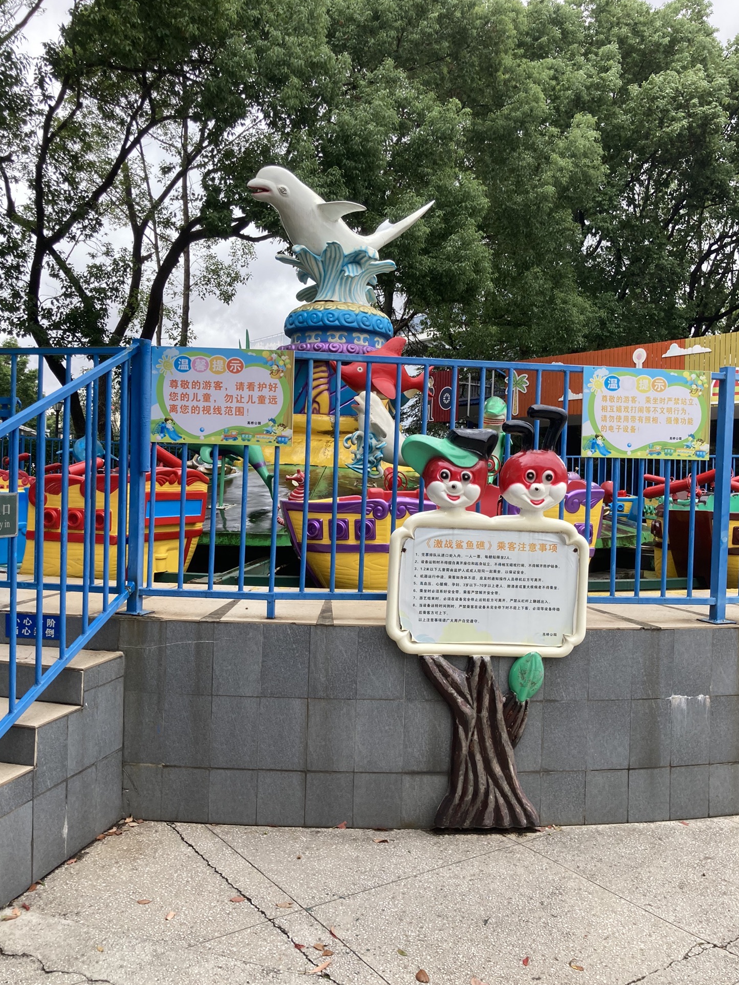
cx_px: 367
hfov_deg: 48.2
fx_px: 826
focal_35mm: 29
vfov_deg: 61.7
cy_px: 498
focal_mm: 3.99
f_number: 1.8
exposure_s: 1/316
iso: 20
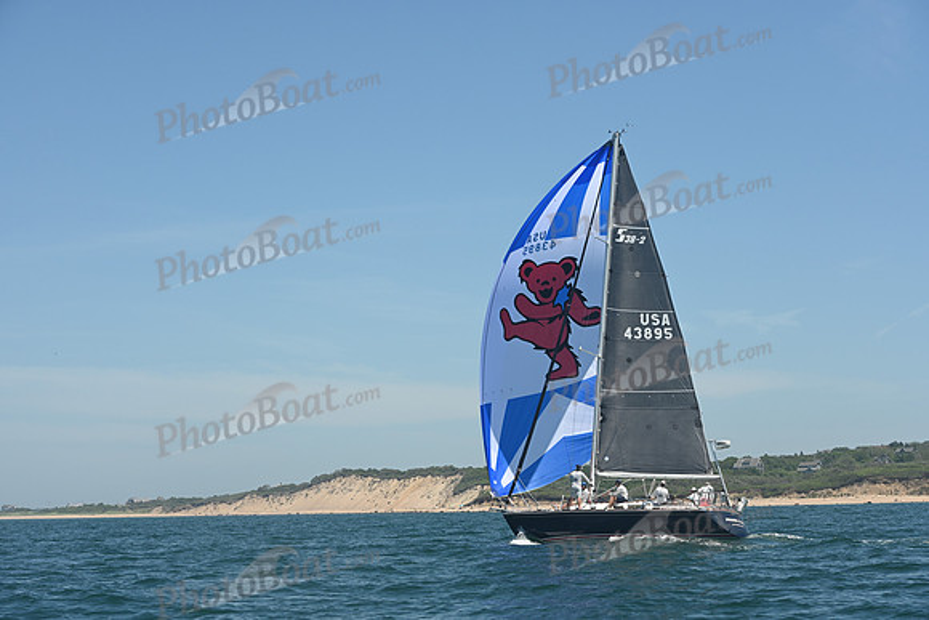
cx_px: 464
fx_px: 1807
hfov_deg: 28.8
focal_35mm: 70
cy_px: 310
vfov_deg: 19.5
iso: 320
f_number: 8
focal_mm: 70
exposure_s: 1/1000
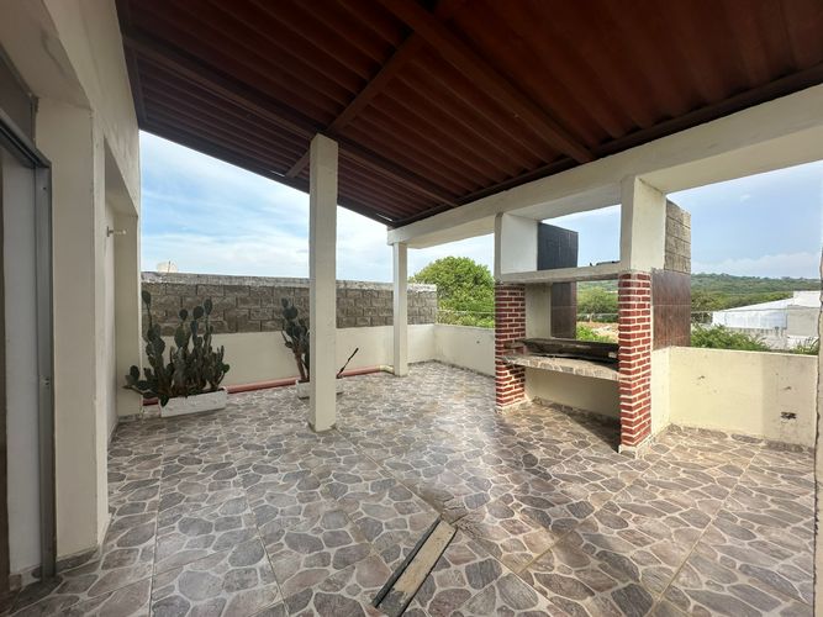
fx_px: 333
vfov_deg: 85.7
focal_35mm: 14
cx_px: 412
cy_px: 308
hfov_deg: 102.1
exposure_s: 1/612
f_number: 2.2
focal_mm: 2.22
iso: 40
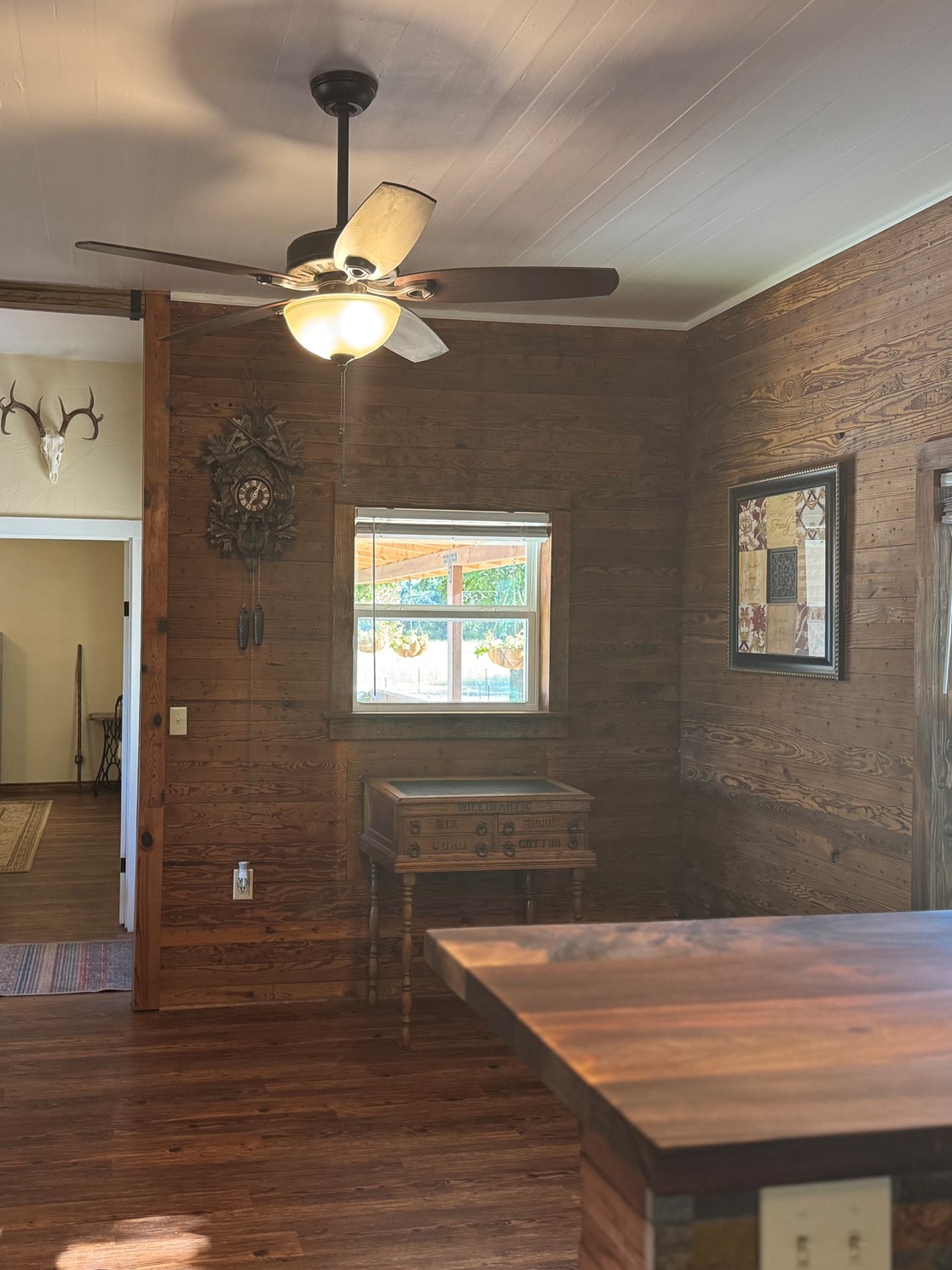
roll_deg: -0.2
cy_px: 622
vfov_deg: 55.3
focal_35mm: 33
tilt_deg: +0.4
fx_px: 1210
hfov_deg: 42.5
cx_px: 338
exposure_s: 1/60
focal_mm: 6.76
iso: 250
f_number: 1.78
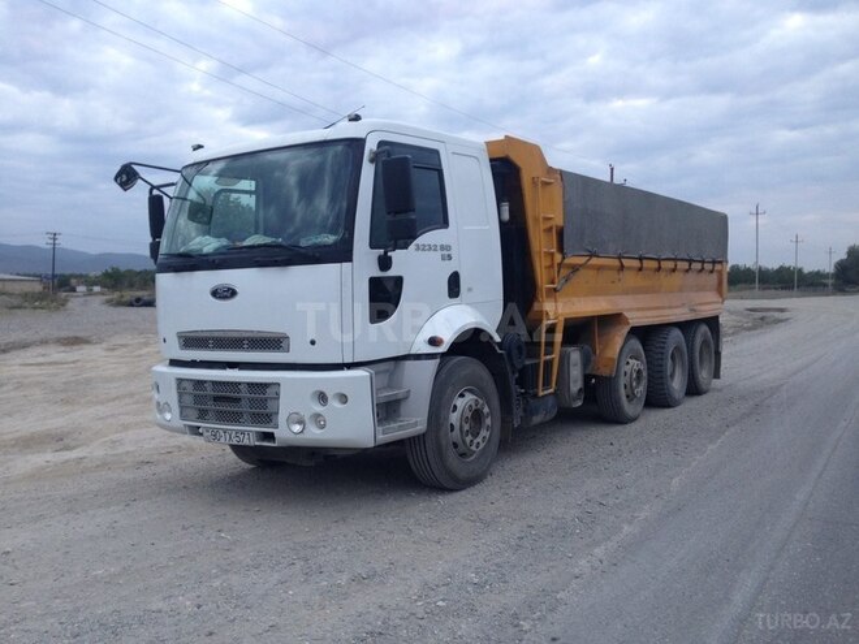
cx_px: 430
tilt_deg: -1.3
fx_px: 819
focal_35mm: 33
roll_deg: +0.7
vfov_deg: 42.9
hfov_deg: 55.4
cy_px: 322
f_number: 2.4
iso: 64
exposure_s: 1/20
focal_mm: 4.12
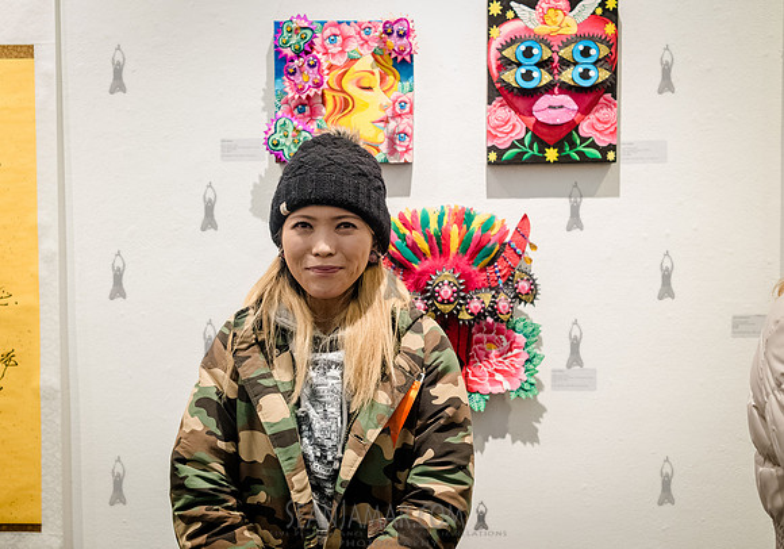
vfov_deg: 35.4
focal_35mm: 39
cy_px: 275
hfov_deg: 49.1
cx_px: 373
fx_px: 859
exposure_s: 1/250
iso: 5000
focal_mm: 35
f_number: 4
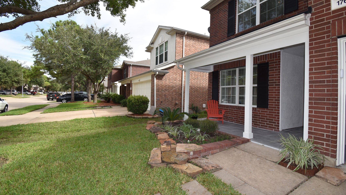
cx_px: 173
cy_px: 93
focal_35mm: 16
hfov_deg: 99.4
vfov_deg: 67.0
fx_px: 147
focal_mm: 10
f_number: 7.1
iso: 100
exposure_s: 1/200
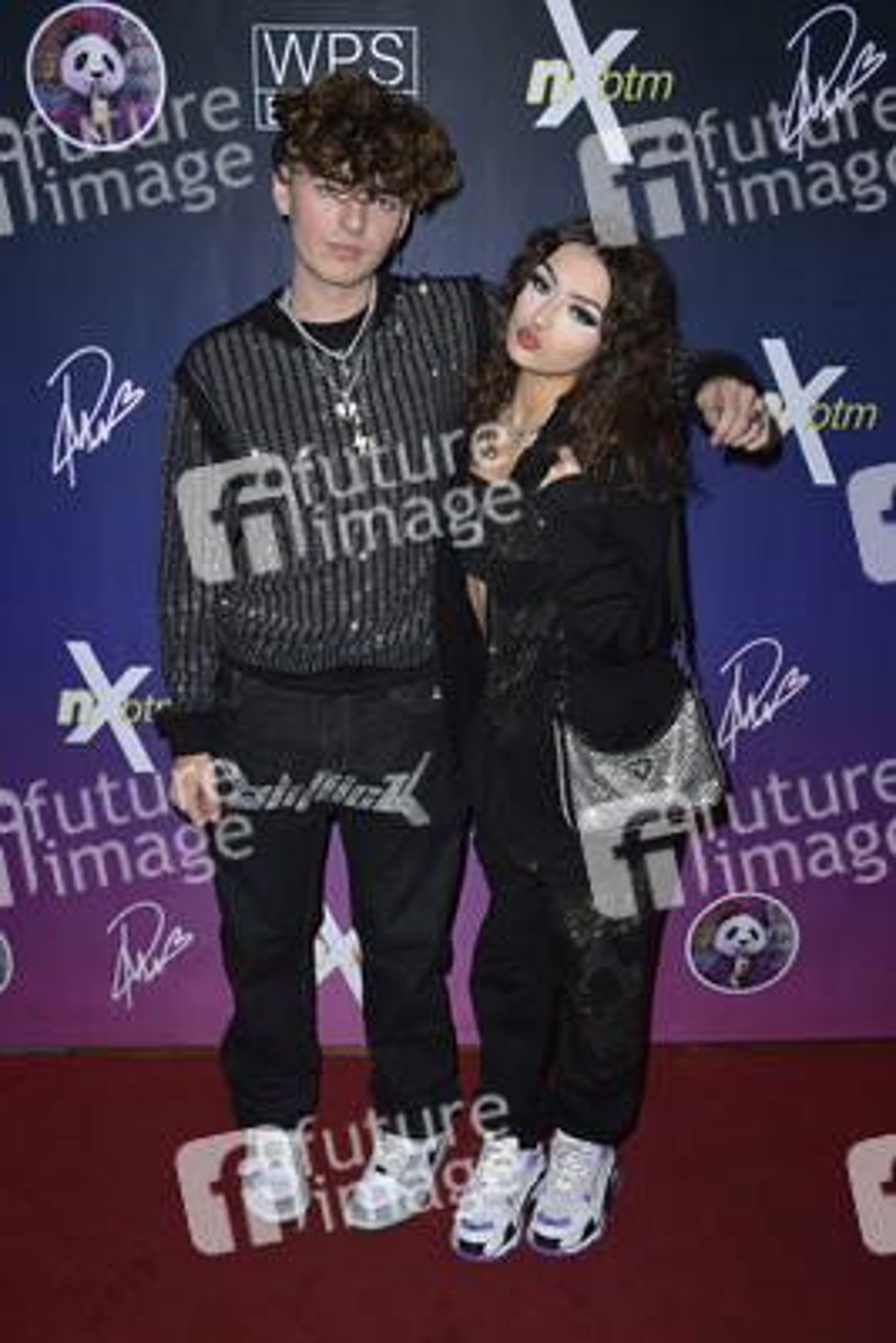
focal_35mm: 34
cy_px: 672
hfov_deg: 38.9
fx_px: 1268
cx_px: 448
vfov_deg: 55.8
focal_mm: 34
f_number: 6.3
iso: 320
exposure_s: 1/250
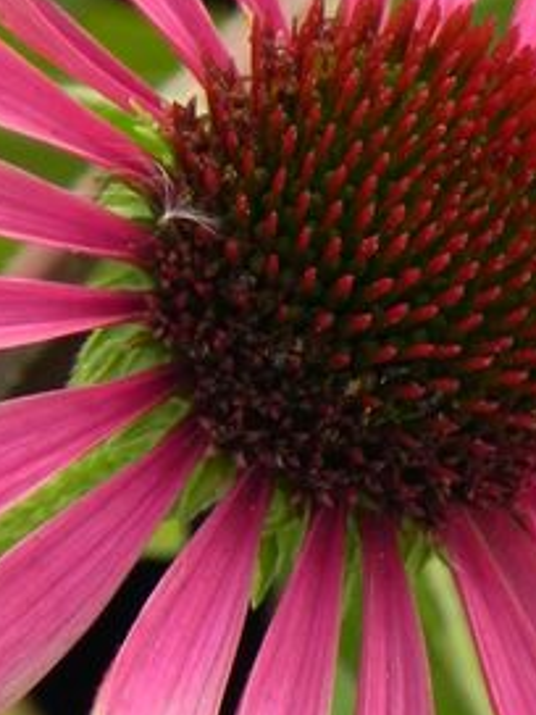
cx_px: 352
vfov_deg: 3.7
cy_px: 237
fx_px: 11169
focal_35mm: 541
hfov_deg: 2.7
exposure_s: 1/30
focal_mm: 32.7
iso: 160
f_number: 5.6
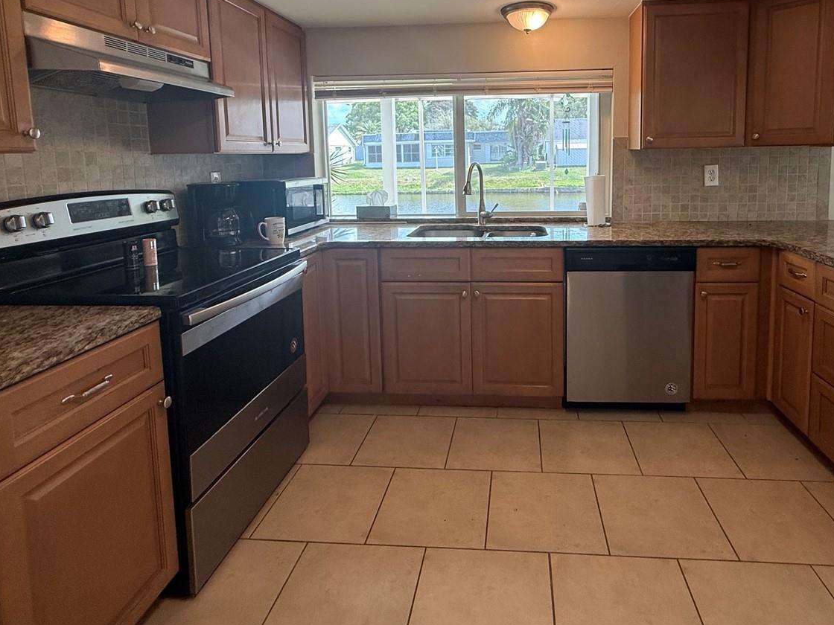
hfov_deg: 81.1
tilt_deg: -4.8
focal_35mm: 20
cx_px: 486
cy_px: 199
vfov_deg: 64.0
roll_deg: +0.7
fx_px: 482
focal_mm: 2.22
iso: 100
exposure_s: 1/120
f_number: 2.2
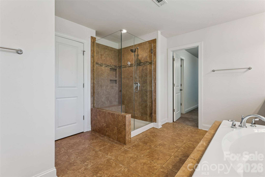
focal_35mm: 17
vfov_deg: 71.4
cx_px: 132
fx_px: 123
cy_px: 88
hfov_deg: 94.3
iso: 100
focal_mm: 16.7
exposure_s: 1/1.67
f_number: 13
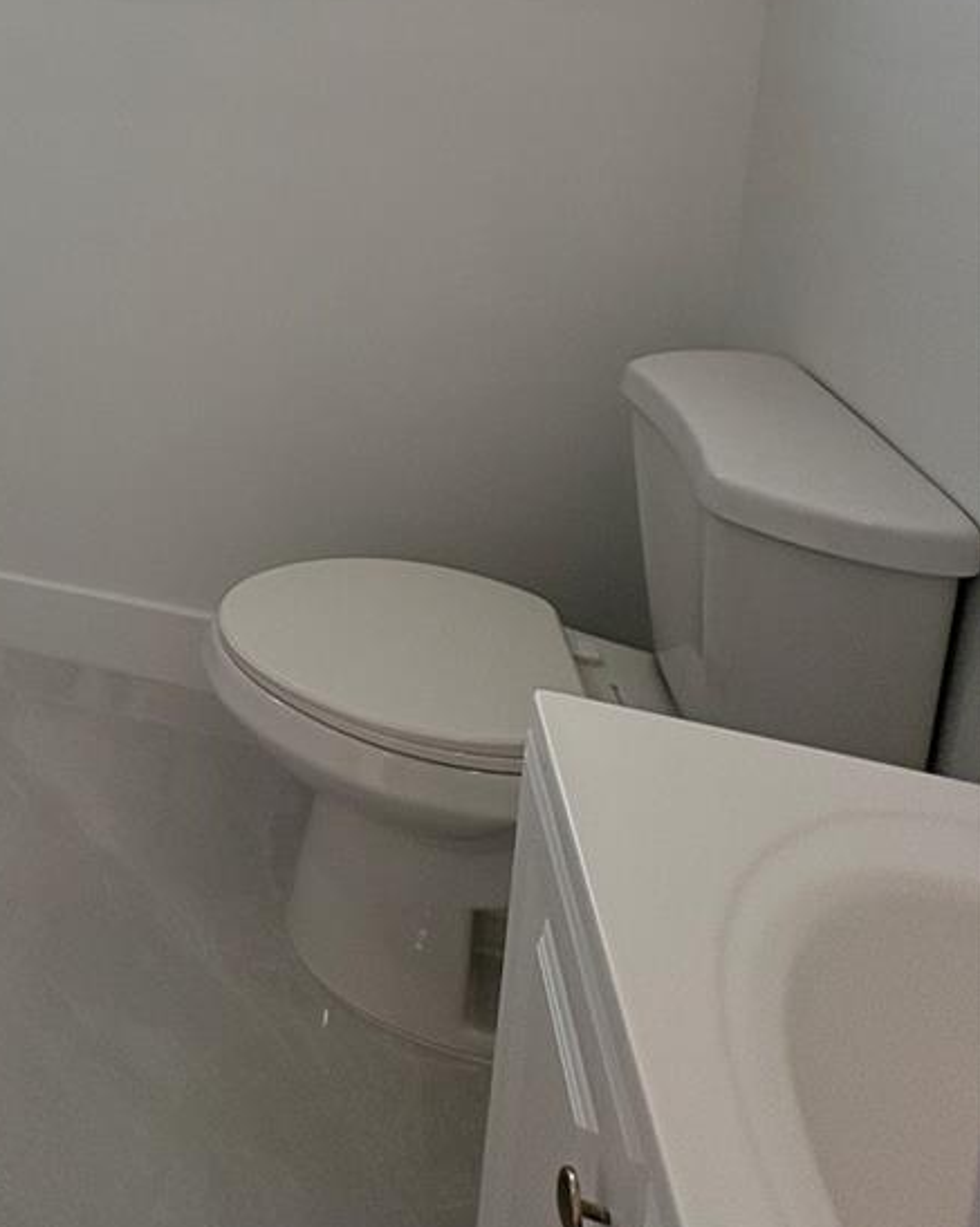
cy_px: 58
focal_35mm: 30
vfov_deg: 50.1
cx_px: -25
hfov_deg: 41.4
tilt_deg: -7.8
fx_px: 1089
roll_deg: -0.8
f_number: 2.2
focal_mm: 2.22
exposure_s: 1/200
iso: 64
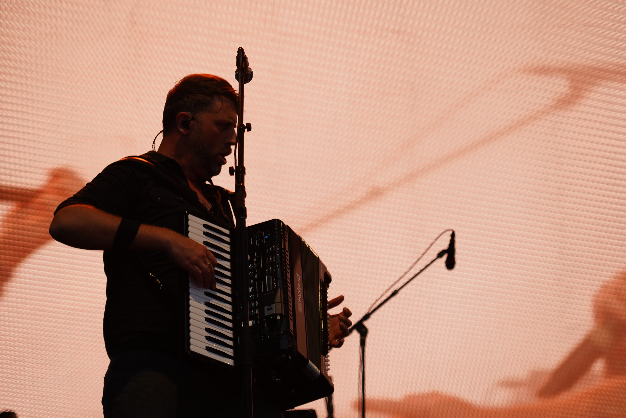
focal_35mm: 105
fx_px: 1826
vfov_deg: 13.0
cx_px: 313
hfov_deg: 19.5
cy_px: 209
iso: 250
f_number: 4
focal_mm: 105
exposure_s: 1/160
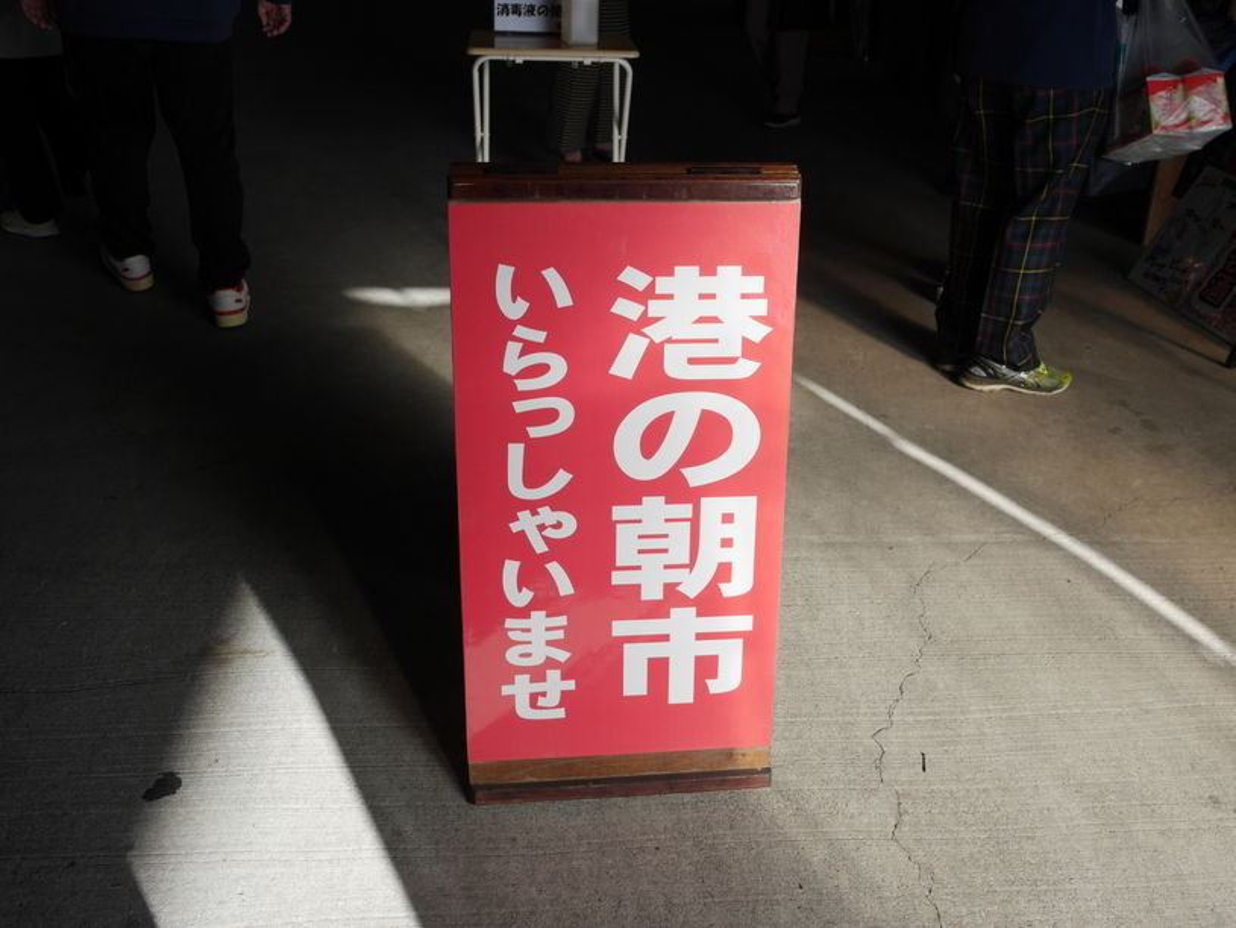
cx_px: 618
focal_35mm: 34
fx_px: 1215
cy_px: 464
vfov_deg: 41.8
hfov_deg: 53.9
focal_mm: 17
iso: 200
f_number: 5.6
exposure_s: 1/320
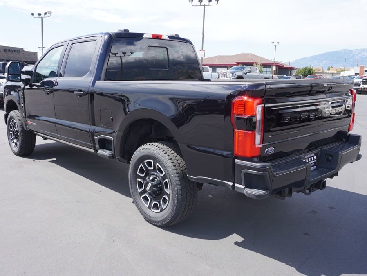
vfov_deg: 41.2
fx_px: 366
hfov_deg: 53.2
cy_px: 136
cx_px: 172
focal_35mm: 35
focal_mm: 21
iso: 100
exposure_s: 1/160
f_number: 6.3
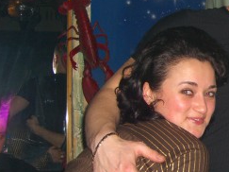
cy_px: 94
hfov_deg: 19.6
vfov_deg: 15.7
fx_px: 622
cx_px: 277
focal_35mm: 94
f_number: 2.8
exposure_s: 1/60
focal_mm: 7.9
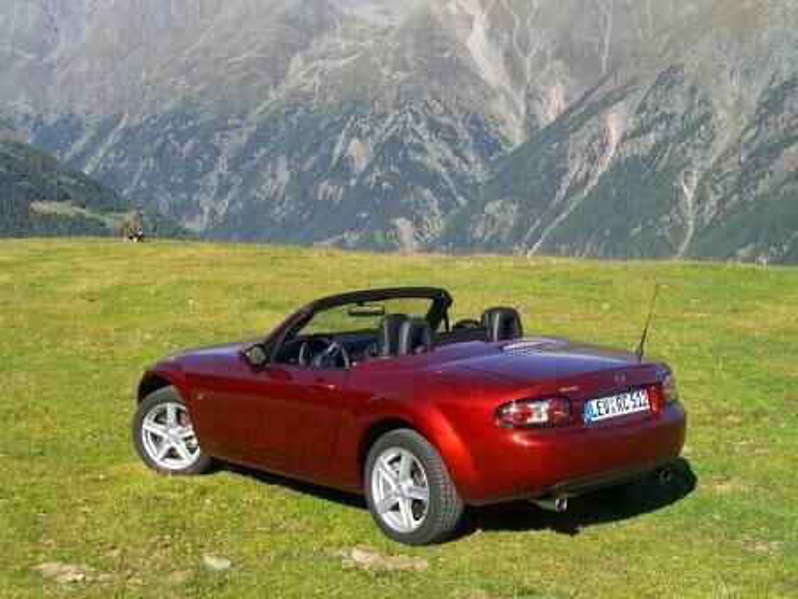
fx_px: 1314
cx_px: 399
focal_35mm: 57
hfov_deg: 33.8
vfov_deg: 25.7
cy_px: 300
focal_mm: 11.8
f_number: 3.6
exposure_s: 1/640
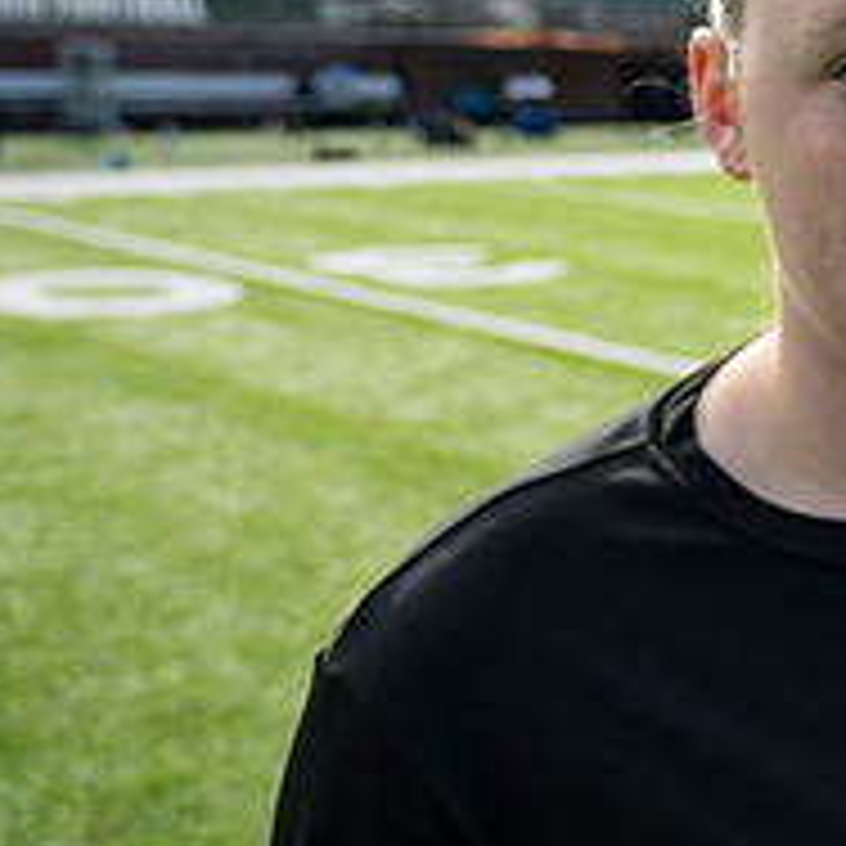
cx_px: 1260
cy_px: 349
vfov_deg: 27.3
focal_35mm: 63
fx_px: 1742
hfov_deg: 22.5
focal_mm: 24
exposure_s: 1/250
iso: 80
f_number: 4.5
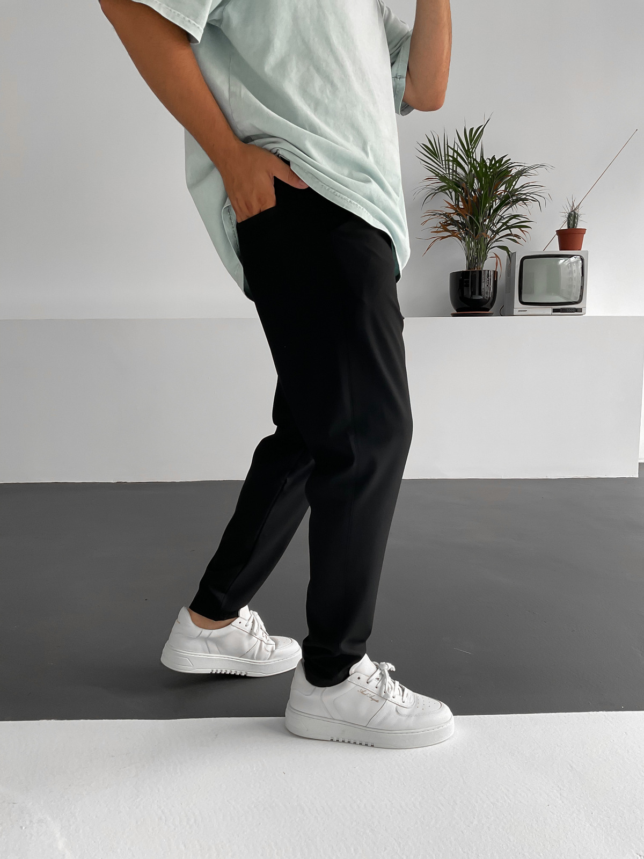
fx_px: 719
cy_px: 430
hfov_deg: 48.2
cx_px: 322
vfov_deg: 61.7
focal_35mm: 29
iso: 50
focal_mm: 3
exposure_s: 1/120
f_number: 1.8
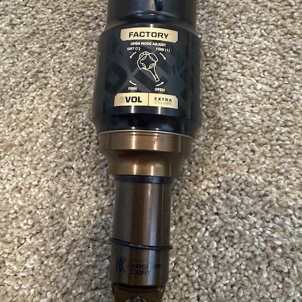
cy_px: 115
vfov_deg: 46.8
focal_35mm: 35
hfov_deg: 47.2
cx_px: 151
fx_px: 345
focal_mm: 2.22
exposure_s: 1/60
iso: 500
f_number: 2.2
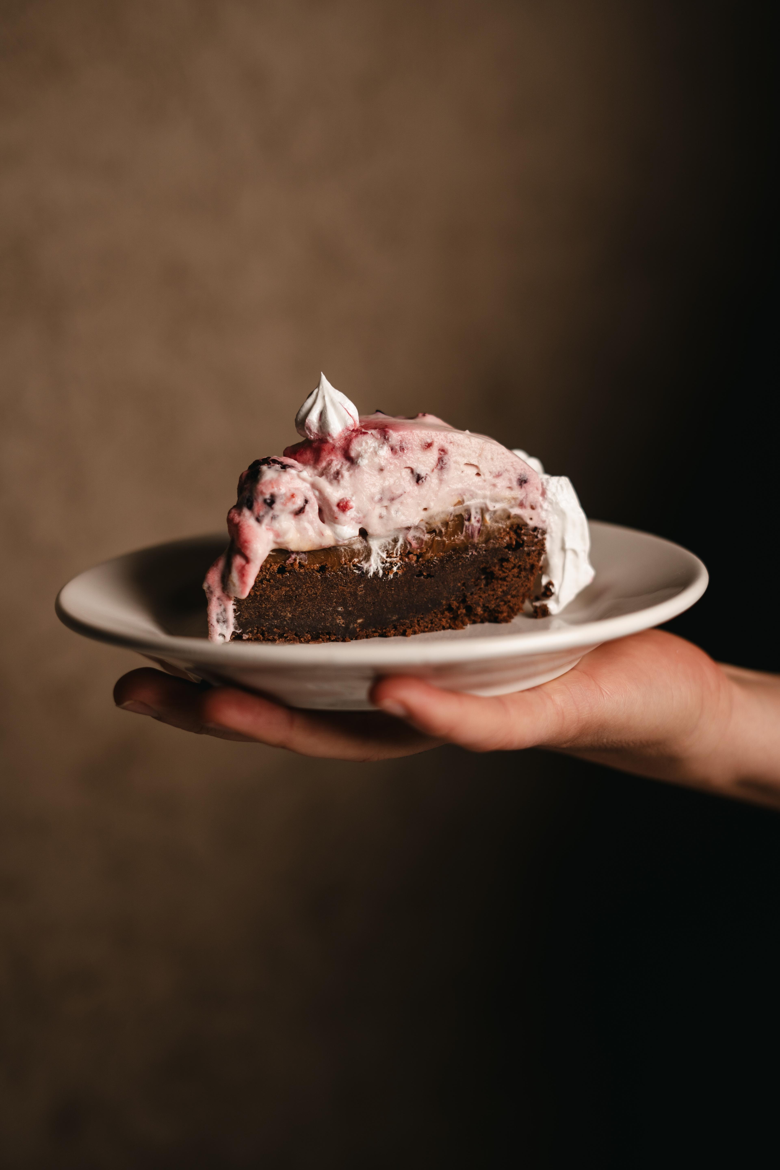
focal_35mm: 50
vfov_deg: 39.6
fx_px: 1625
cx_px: 390
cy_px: 585
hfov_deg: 27.0
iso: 100
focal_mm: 50
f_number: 2.5
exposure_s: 1/200
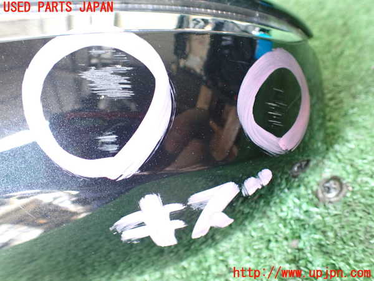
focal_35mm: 30
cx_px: 187
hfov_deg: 60.0
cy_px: 140
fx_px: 324
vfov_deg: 46.8
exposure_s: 1/50
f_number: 2.3
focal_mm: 5.4
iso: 800
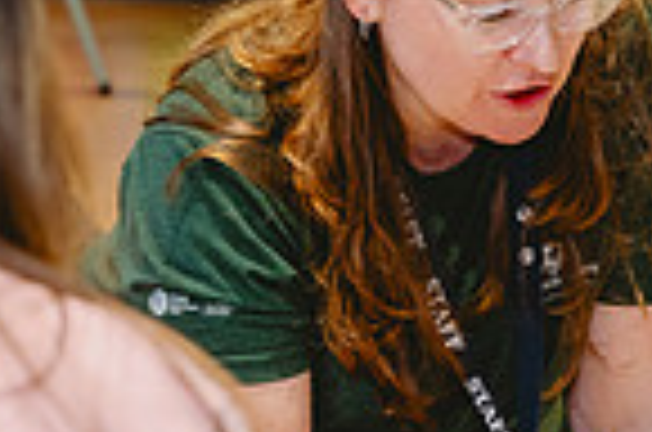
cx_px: 769
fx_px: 4933
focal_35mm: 273
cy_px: 362
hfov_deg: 7.5
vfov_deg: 5.0
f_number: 4
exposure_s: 1/200
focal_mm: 68
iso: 1600
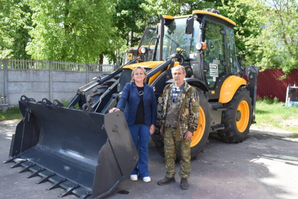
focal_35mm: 33
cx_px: 149
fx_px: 273
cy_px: 100
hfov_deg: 57.2
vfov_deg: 40.0
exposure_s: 1/250
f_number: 8
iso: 400
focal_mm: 22
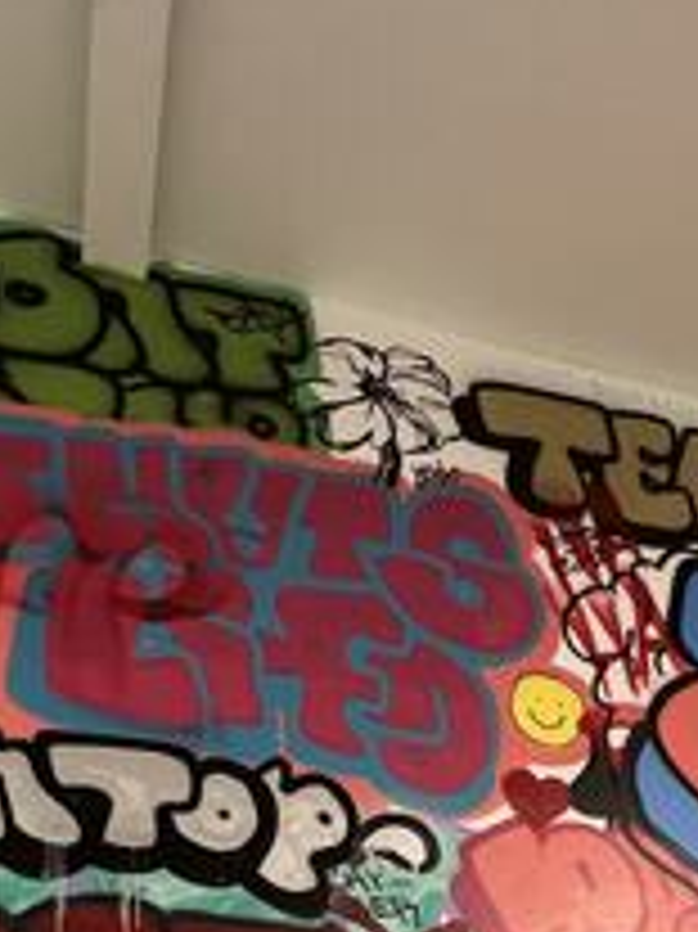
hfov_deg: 32.6
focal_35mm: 44
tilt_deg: +15.5
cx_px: 453
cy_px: 1261
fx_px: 1184
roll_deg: +2.7
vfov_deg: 31.3
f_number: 1.8
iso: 125
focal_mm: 1.57
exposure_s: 1/120
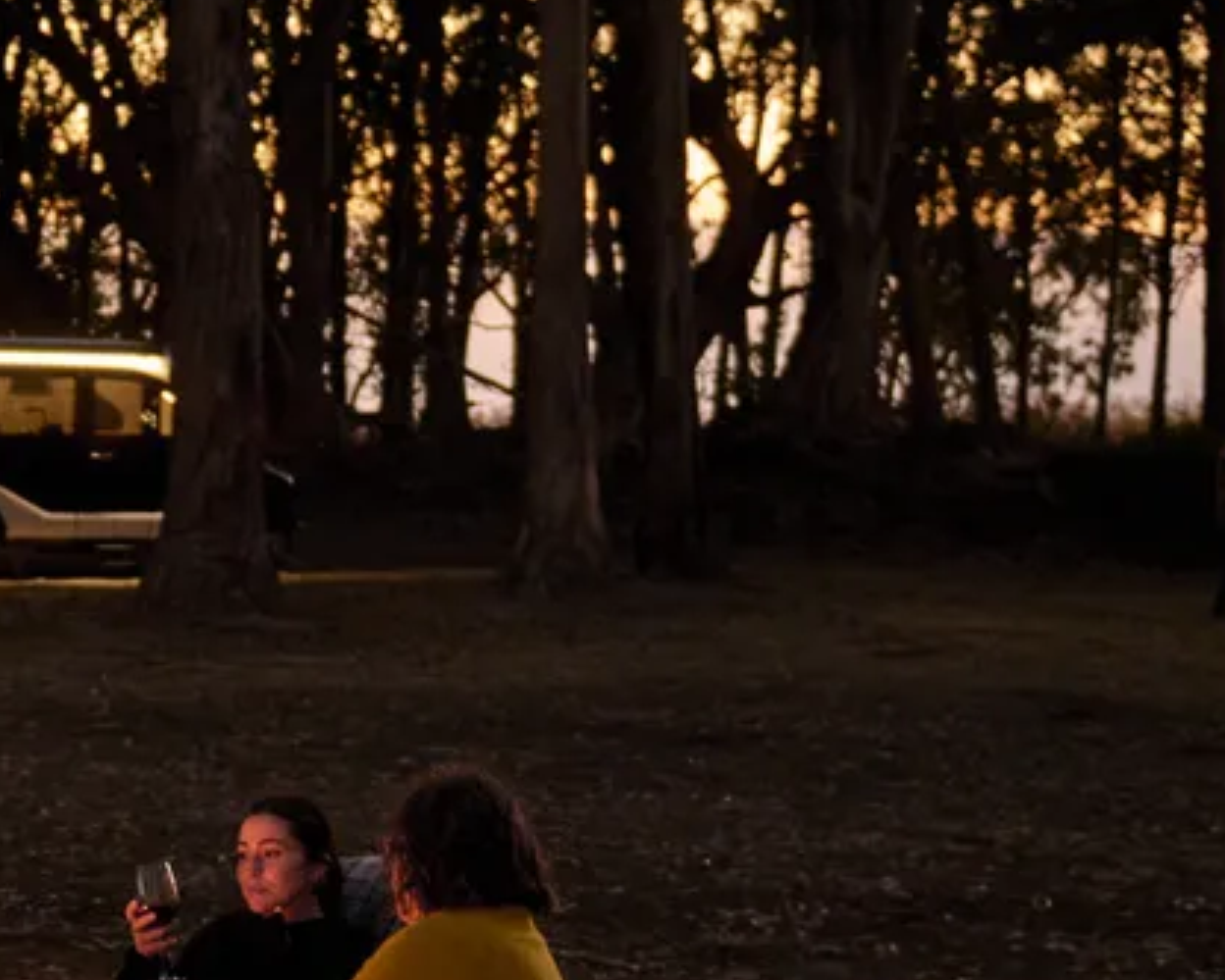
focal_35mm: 101
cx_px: -206
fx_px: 3663
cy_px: 831
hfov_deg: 18.1
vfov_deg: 15.1
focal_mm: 32
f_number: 2.8
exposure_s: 1/80
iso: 4000
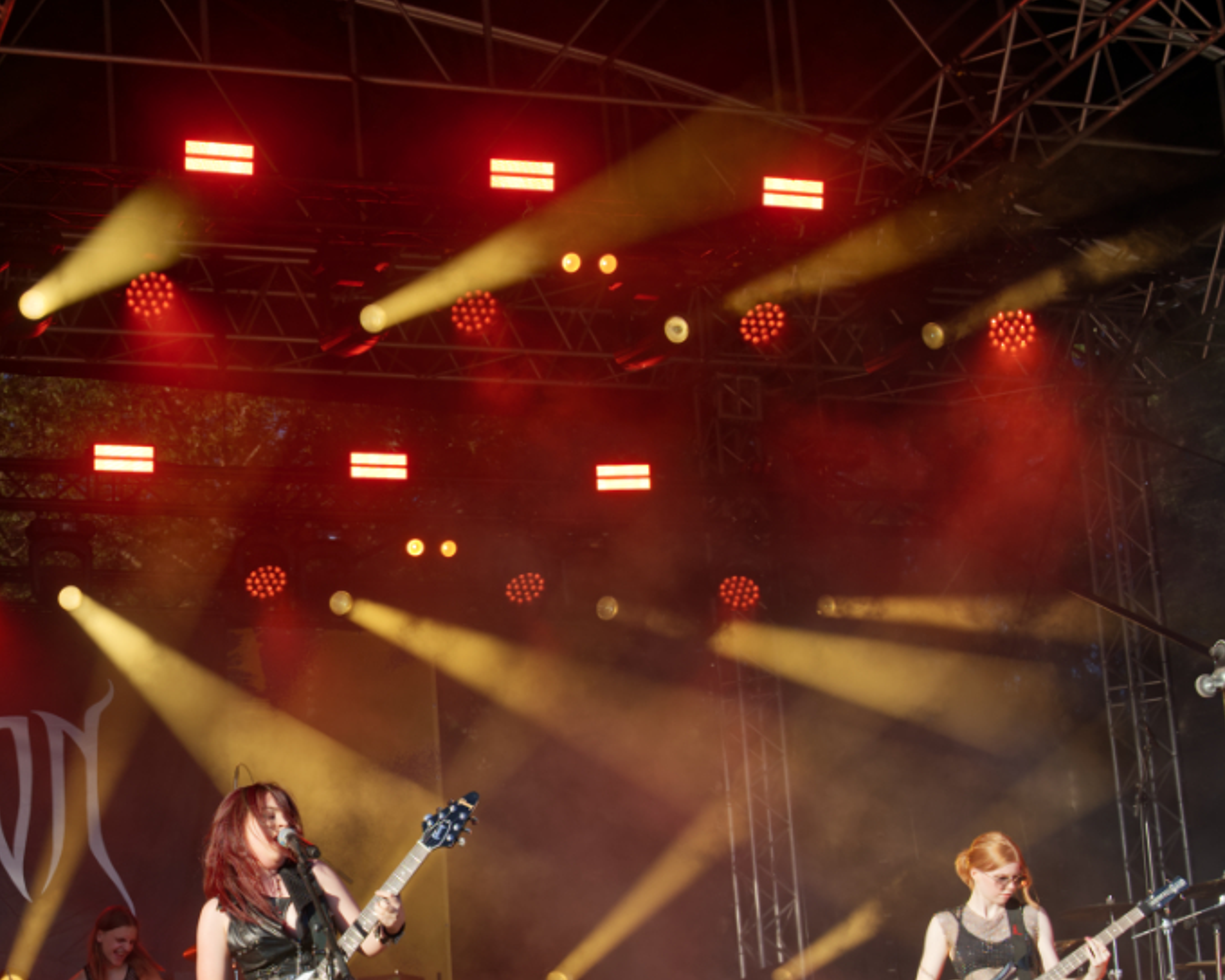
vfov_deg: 26.0
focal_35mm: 58
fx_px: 2103
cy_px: 713
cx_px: 169
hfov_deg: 31.3
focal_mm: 35
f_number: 5.6
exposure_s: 1/250
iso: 125
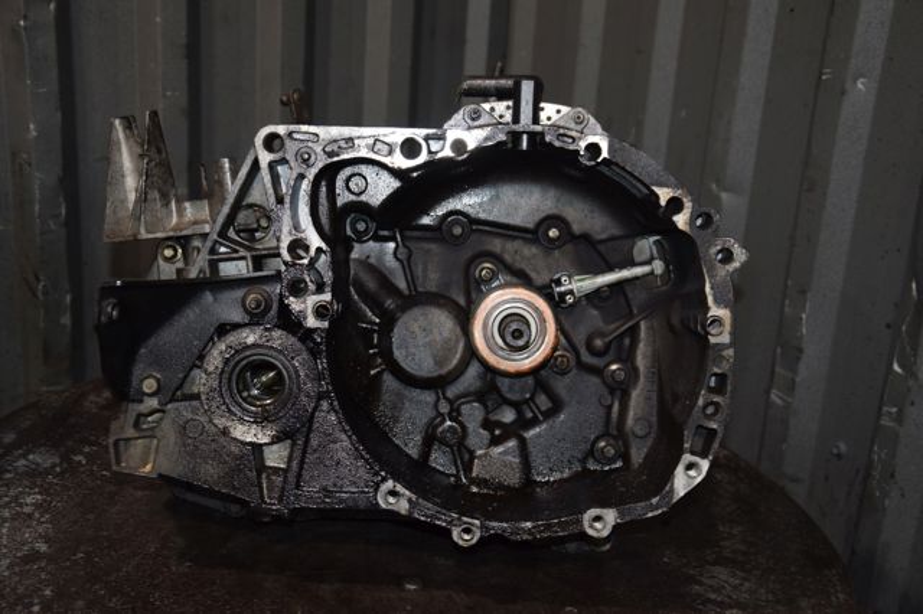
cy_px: 307
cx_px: 462
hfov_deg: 37.9
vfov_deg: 25.7
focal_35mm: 52
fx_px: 1345
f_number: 5
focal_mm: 35
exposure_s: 1/60
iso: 800
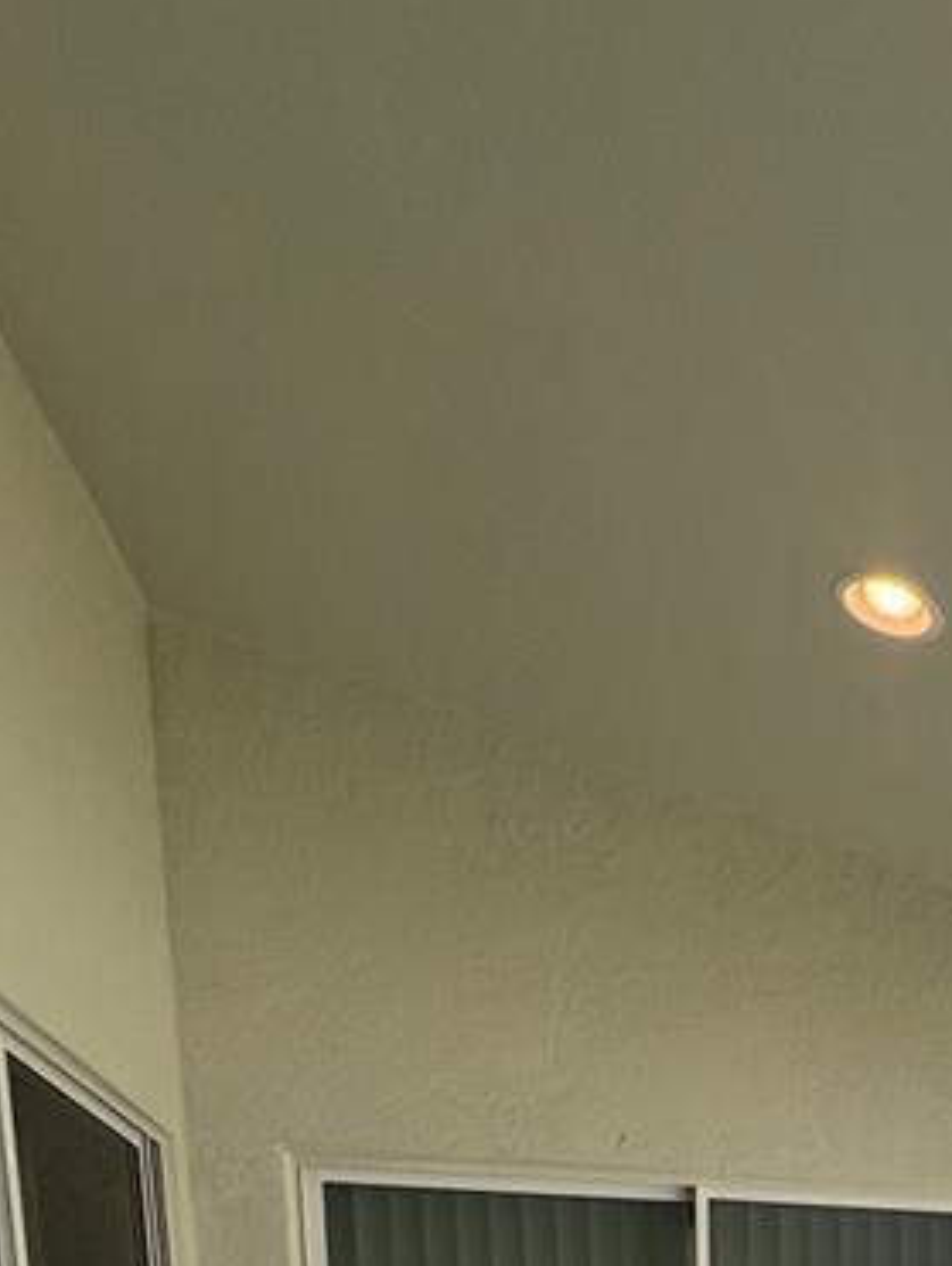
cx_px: 983
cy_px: 1856
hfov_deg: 31.4
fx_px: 1537
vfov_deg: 29.4
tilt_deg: -12.3
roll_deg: +0.1
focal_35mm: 42
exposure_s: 1/215
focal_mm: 1.57
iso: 32
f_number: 1.8
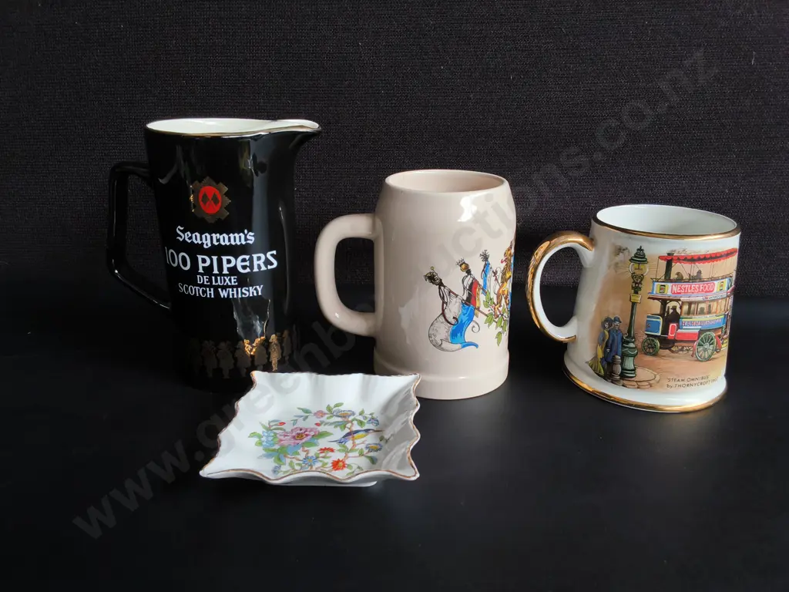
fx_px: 615
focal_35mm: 27
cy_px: 296
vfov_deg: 51.4
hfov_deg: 65.3
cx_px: 394
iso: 32
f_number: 2
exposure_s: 1/121
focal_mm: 2.87
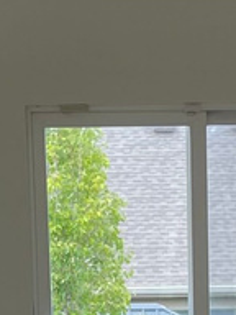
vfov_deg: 9.5
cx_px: 206
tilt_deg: -9.3
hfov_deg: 7.4
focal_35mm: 200
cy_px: 520
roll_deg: +1.7
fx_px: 1818
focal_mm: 5.1
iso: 32
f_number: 1.6
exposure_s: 1/163
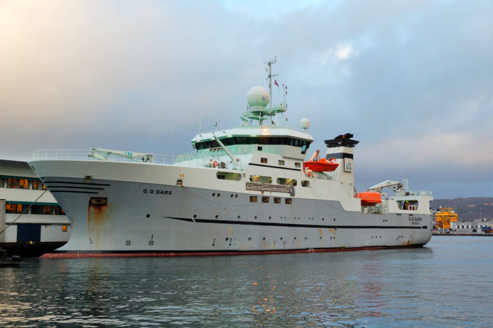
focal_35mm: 39
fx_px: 534
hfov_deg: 49.6
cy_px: 164
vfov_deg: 34.2
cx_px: 246
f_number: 10
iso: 200
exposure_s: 1/50
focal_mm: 26
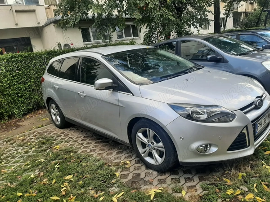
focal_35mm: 26
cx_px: 135
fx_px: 203
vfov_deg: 53.1
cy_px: 101
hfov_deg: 67.3
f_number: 1.7
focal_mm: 3.93
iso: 40
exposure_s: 1/223
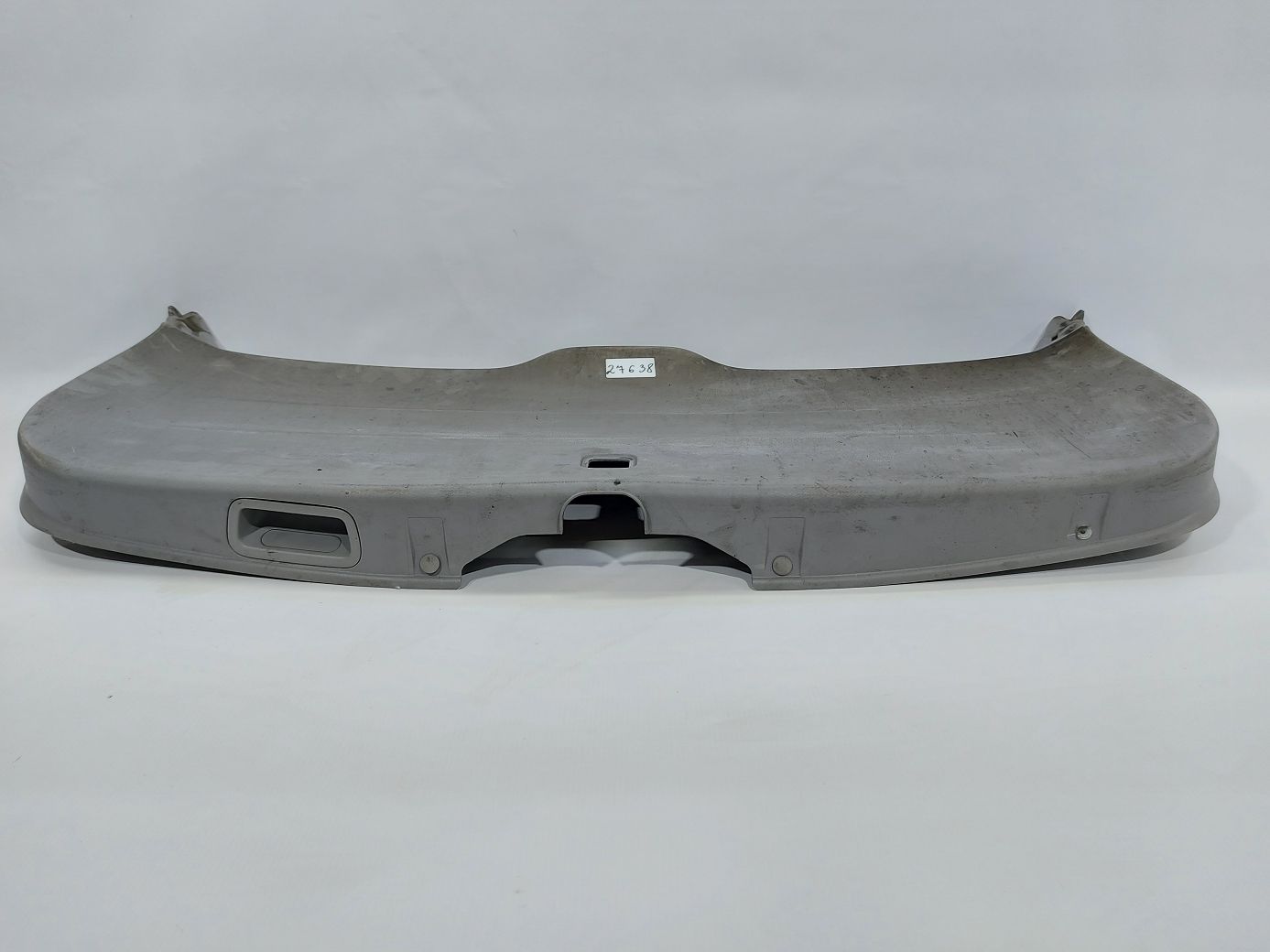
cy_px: 476
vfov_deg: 56.8
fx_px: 880
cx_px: 635
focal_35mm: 24
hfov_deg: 71.6
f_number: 1.8
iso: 50
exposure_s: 1/50
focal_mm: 5.23
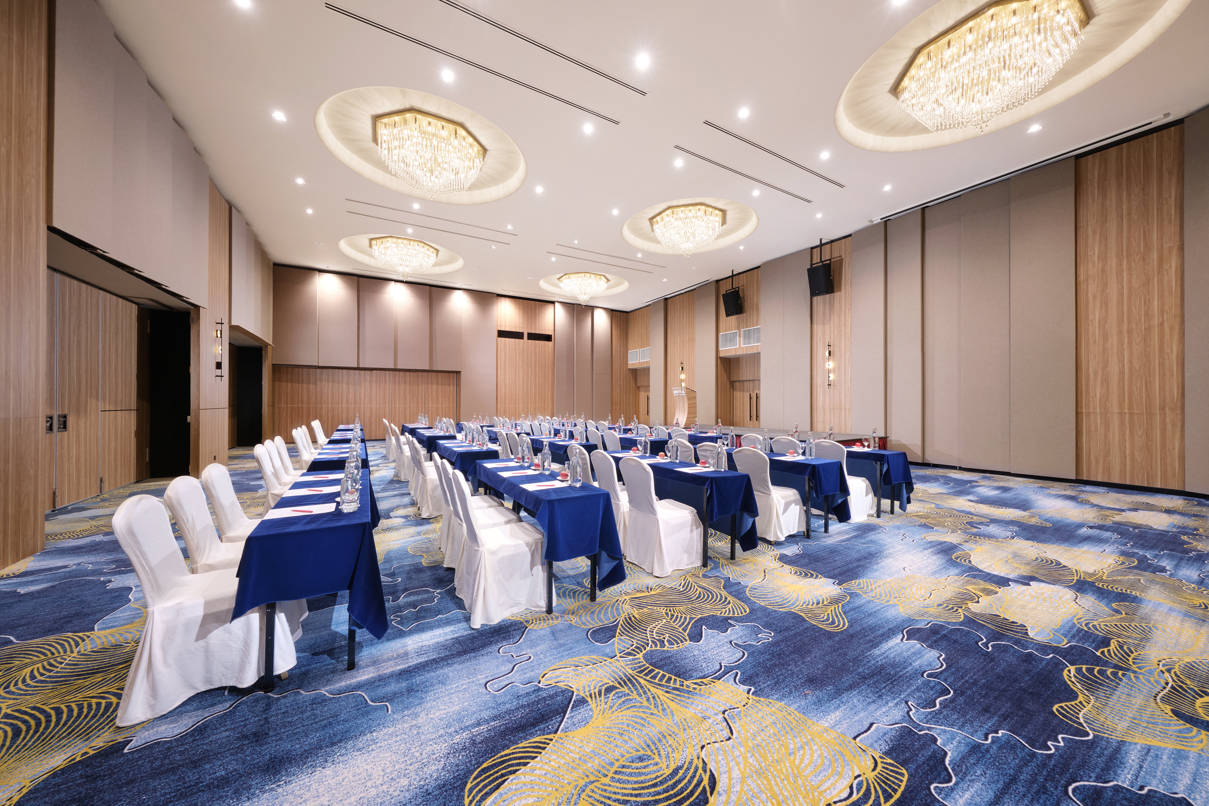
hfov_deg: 112.6
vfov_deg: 90.0
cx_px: 604
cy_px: 403
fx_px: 403
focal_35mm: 12
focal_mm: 8
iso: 400
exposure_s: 1/4
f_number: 8
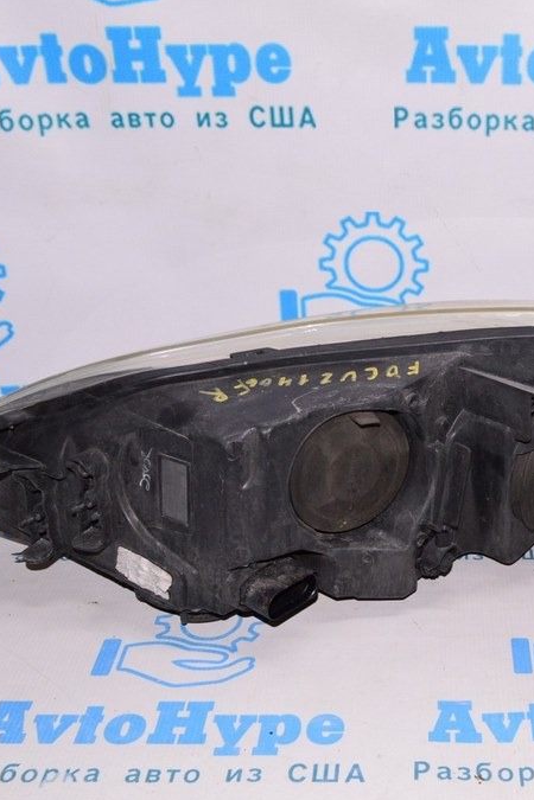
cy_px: 401
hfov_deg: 27.5
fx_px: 1063
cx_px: 446
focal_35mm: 48
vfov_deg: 41.3
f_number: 8
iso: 1600
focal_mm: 21
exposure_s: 1/200
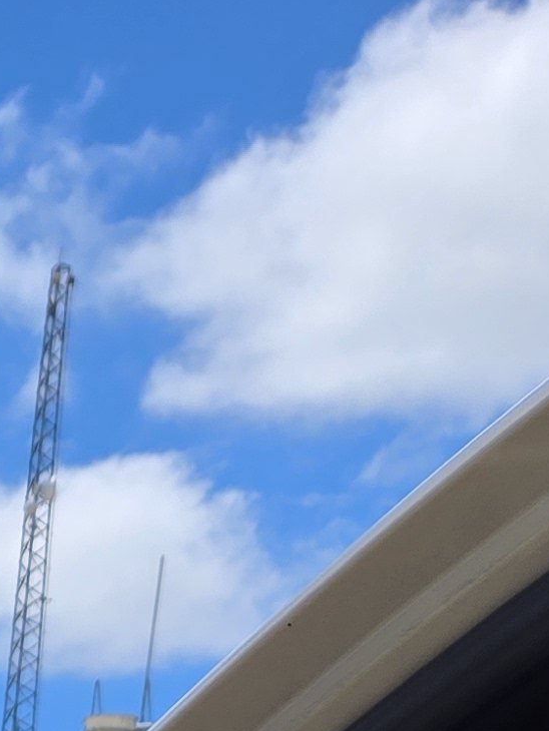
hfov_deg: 9.7
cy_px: 1499
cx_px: -976
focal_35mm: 126
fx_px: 2663
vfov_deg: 13.3
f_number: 1.8
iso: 25
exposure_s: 1/1941
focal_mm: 5.4
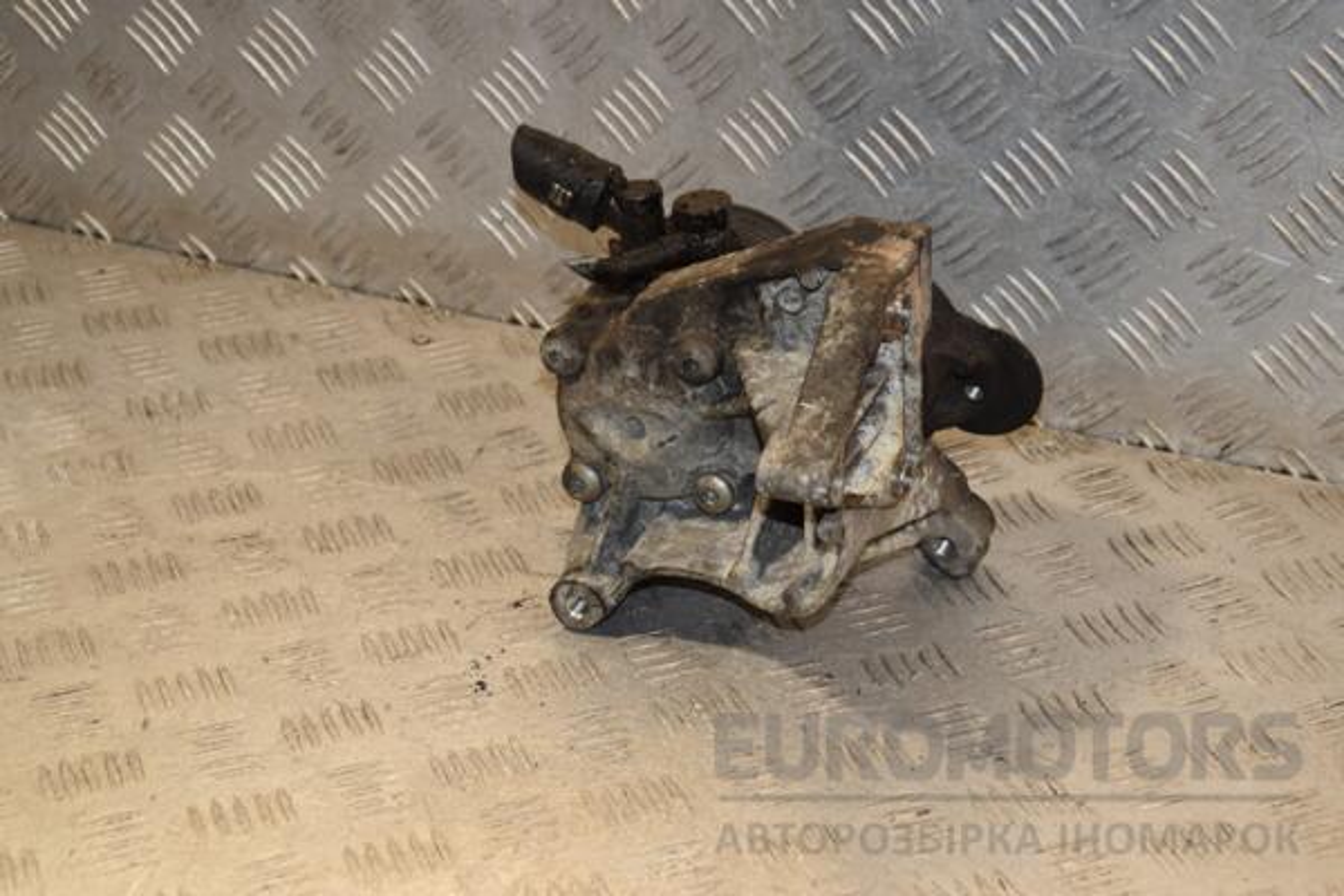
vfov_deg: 18.2
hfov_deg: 27.0
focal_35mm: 75
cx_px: 672
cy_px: 448
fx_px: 2800
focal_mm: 50
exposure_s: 1/200
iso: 800
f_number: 6.3
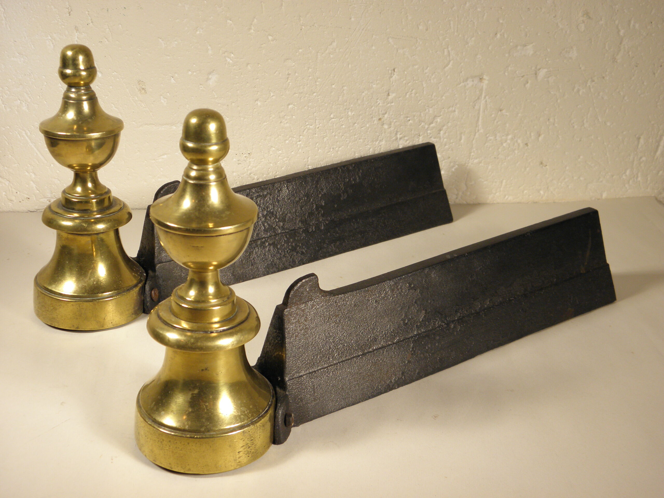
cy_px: 249
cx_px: 332
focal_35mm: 44
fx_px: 844
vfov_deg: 32.9
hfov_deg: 42.9
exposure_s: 1/40
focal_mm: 7.9
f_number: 3.9
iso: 100
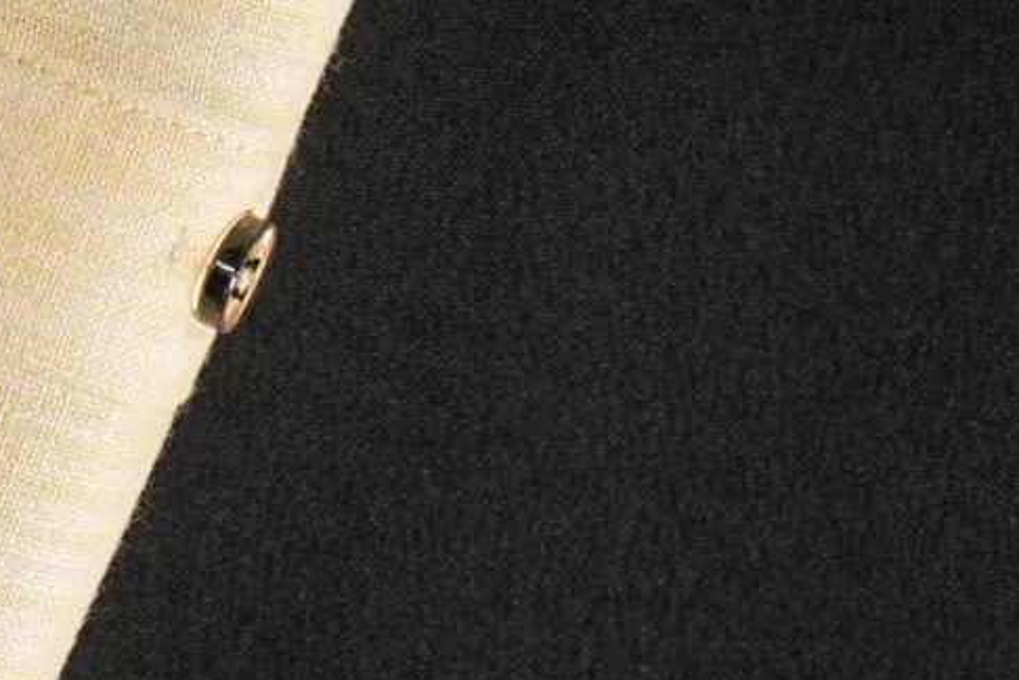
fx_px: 12680
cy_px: -358
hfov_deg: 4.5
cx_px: -1170
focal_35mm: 448
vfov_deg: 3.1
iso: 100
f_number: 8
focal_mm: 85
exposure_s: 1/8
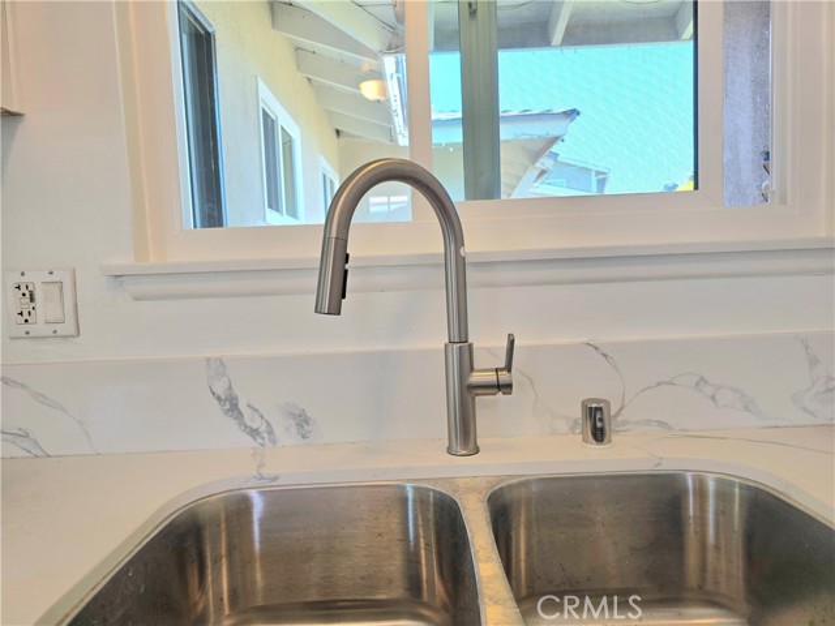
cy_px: 313
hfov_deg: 73.9
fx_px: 555
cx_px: 418
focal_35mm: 23
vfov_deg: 58.9
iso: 32
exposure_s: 1/120
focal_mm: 6.3
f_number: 1.7
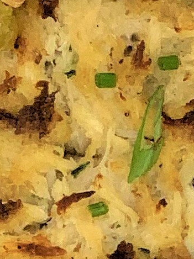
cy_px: -170
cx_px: 94
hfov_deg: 5.2
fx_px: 2125
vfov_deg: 6.8
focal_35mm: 284
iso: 16
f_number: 2.4
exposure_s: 1/436
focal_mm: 6
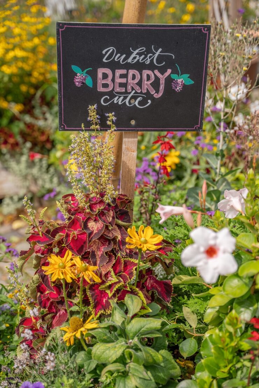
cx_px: 130
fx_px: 586
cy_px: 194
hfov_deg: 24.9
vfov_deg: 36.7
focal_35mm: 54
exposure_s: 1/1250
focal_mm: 54.3
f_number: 2.8
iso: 100
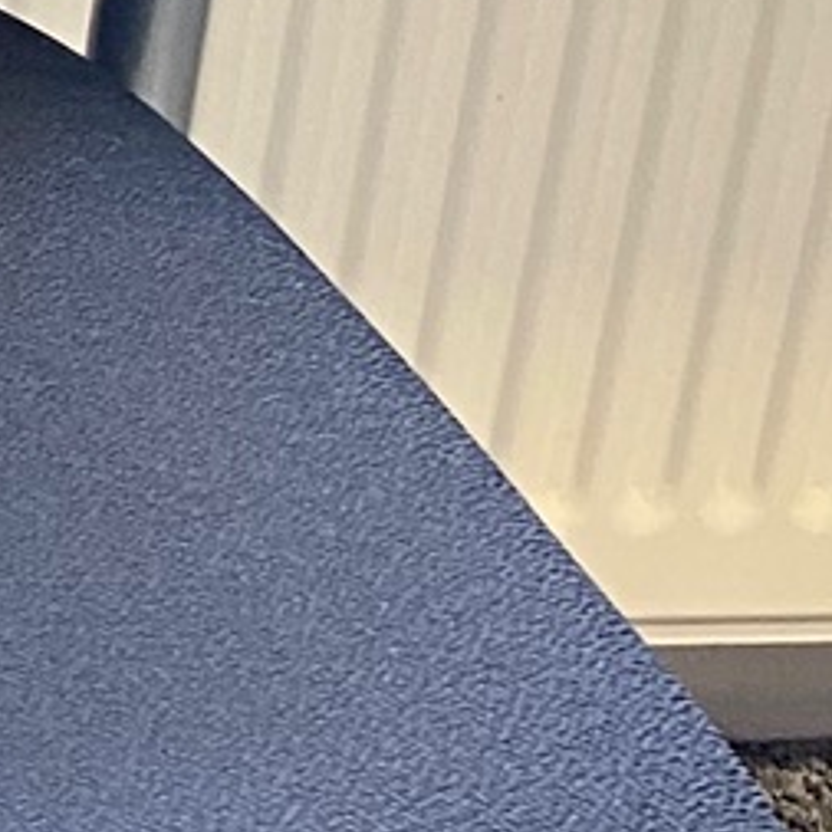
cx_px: -1292
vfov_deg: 9.4
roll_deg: -0.6
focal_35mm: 186
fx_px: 5058
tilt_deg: -29.4
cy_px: 635
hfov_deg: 8.4
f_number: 1.8
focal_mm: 4.25
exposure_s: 1/60
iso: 200
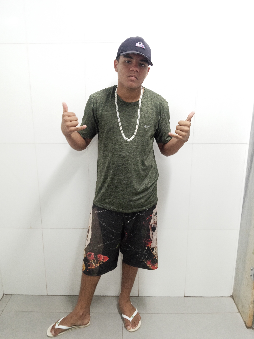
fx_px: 264
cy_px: 170
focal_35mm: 27
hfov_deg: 51.4
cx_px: 127
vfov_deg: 65.3
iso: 1250
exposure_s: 1/30
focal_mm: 3.98
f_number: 1.8
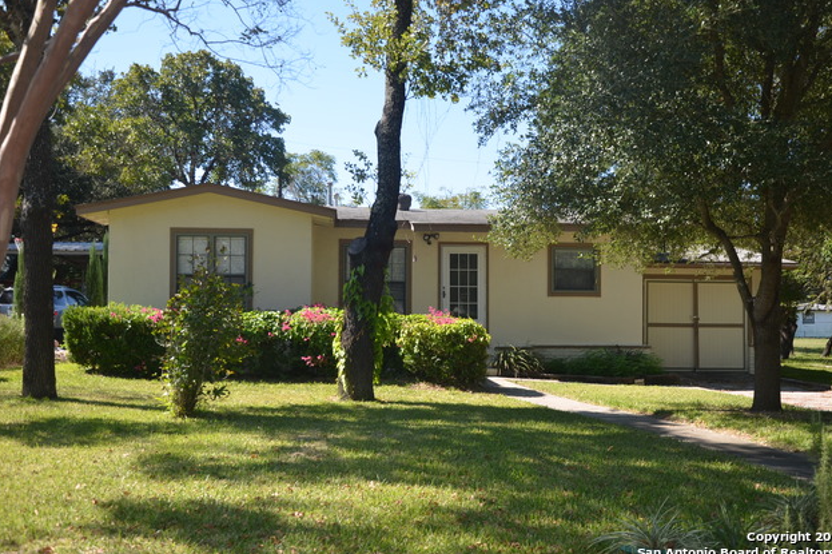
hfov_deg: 48.5
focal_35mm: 40
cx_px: 423
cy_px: 278
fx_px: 924
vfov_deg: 33.4
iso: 100
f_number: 5.6
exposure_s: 1/250
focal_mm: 26
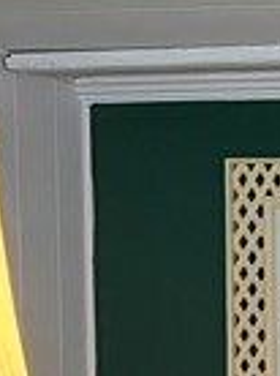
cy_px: 670
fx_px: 2088
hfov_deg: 7.1
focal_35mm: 193
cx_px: 731
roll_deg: -0.1
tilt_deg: -3.9
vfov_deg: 9.8
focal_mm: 5.96
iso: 400
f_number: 1.6
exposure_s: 1/40
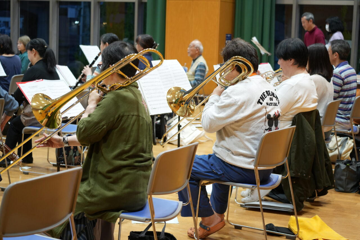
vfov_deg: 19.5
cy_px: 120
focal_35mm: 70
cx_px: 180
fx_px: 700
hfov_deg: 28.8
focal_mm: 70
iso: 1250
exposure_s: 1/80
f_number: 4.5
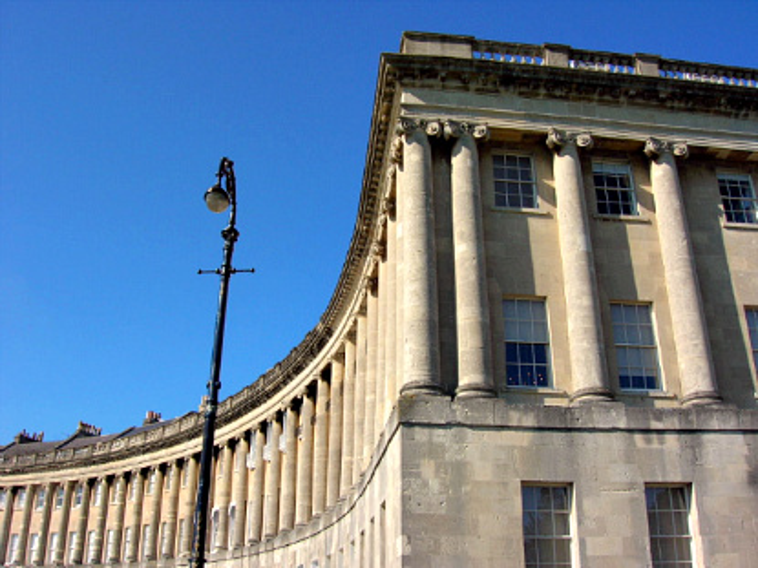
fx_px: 744
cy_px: 284
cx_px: 379
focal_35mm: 34
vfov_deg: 41.8
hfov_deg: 54.0
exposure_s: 1/447
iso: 50
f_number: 4.9
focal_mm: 5.7
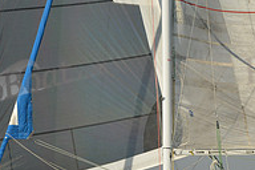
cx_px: 177
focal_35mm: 287
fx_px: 2033
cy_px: 137
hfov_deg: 7.2
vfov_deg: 4.8
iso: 500
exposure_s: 1/1000
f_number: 9
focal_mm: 95
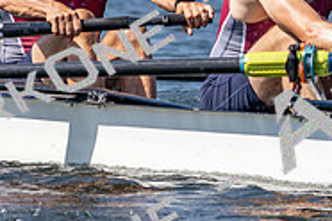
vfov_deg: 2.2
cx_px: 121
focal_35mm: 622
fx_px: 5736
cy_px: 4
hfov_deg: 3.3
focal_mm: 200
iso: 250
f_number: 5.6
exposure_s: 1/2000
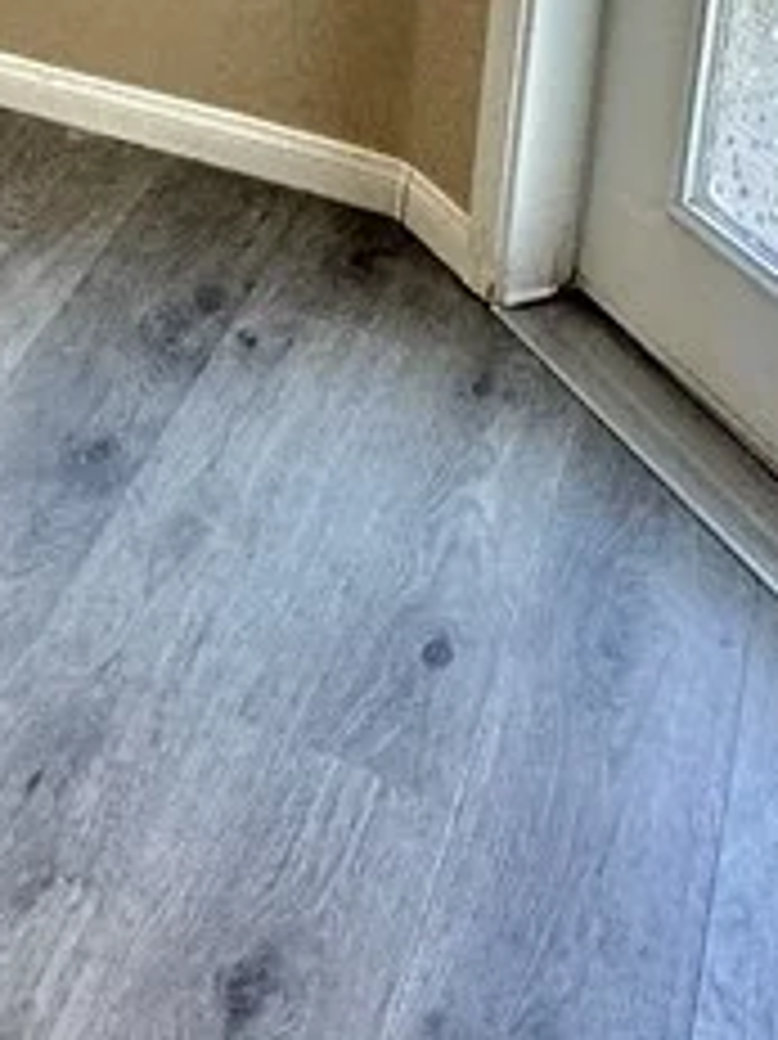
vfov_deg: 26.5
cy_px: -311
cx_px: -234
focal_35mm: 62
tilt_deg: -16.0
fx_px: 1860
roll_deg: +2.0
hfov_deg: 21.4
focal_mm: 2.22
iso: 125
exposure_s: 1/120
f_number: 2.2
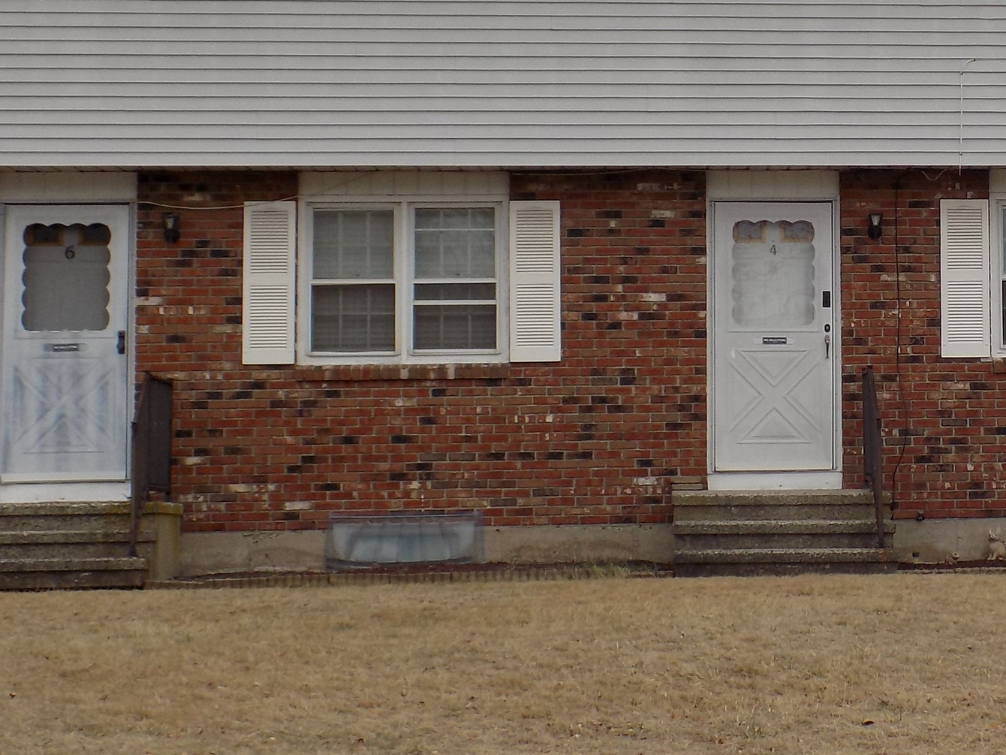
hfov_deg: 20.4
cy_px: 251
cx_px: 944
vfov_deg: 15.7
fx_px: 2732
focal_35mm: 94
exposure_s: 1/160
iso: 80
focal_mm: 7.3
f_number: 3.6
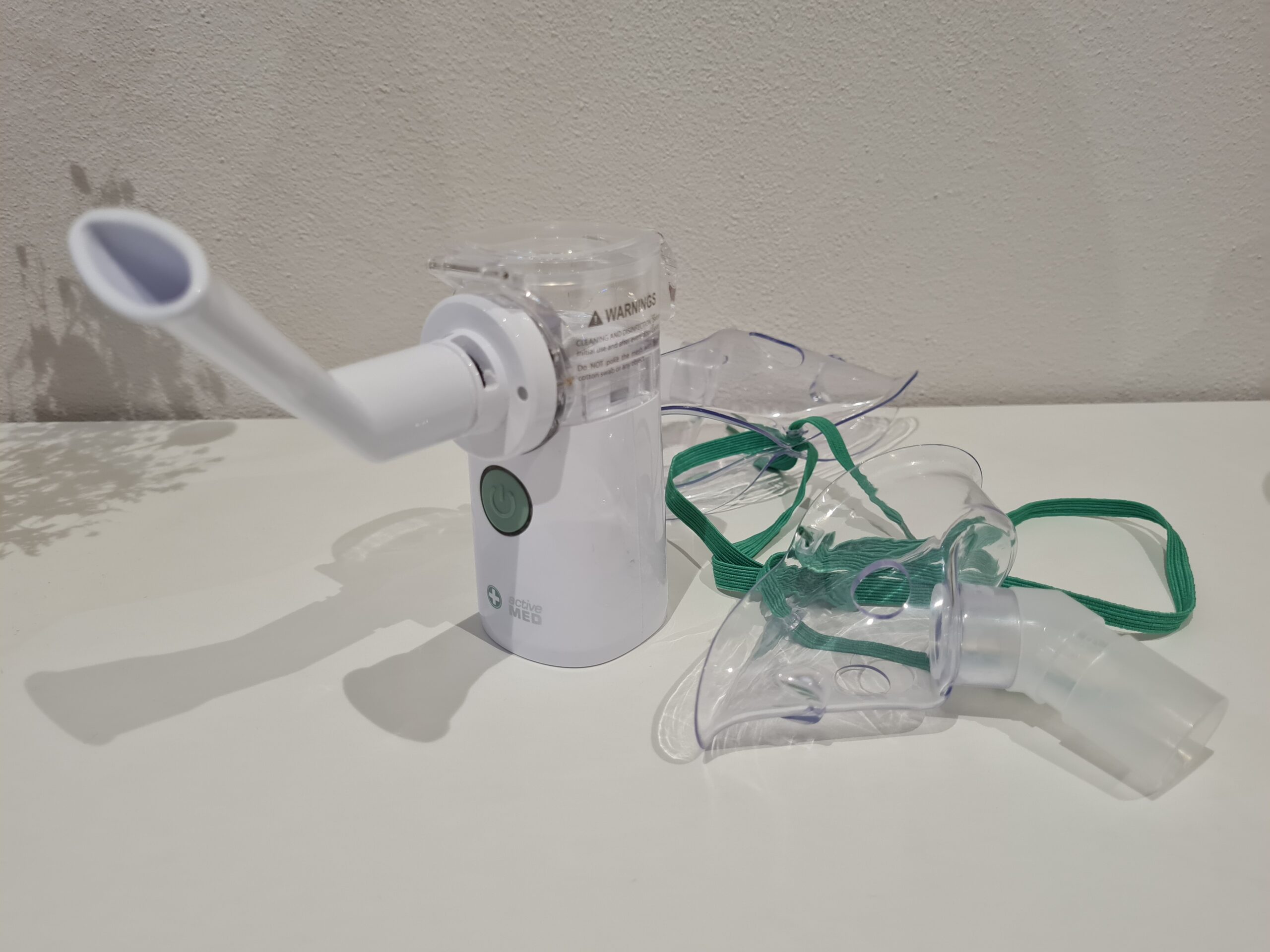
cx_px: 635
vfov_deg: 53.1
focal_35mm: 26
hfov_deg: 67.3
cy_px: 476
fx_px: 954
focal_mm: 5.4
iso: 200
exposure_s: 1/50
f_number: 1.8
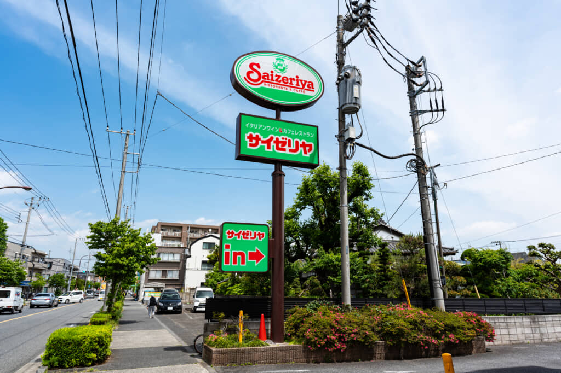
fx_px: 374
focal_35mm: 24
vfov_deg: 53.1
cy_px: 186
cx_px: 280
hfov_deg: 73.8
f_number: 7.1
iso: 100
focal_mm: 24
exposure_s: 1/160
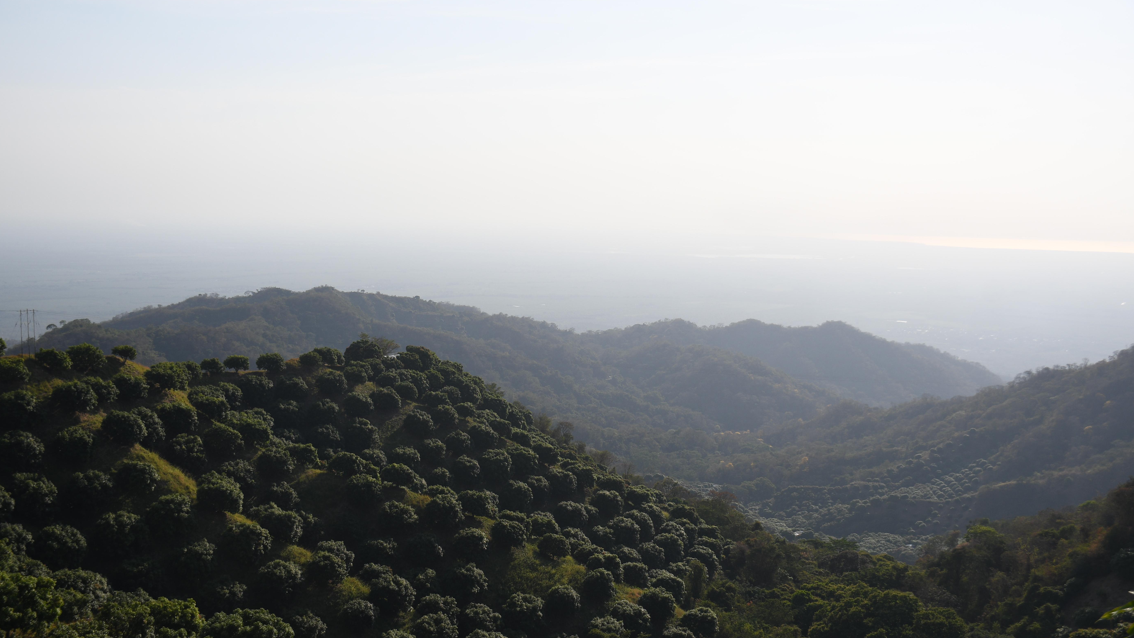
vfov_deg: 29.0
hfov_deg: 49.4
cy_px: 354
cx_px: 567
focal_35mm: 41
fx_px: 1233
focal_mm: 26
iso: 125
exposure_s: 1/1250
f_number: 5.6
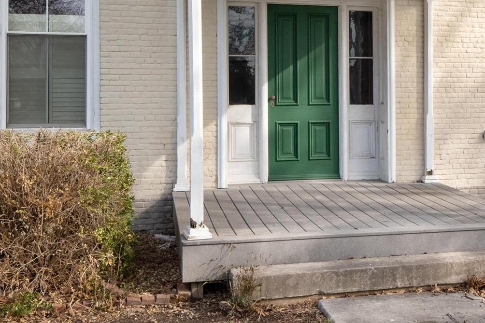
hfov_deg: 38.2
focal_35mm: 51
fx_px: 687
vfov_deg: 26.1
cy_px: 79
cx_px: 347
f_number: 10
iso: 400
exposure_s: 1/320
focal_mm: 16
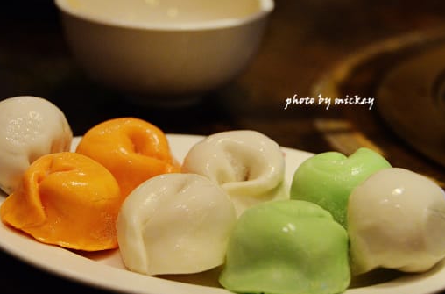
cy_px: 161
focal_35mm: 108
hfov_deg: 19.1
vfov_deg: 12.6
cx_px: 209
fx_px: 1325
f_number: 5
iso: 2500
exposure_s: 1/20
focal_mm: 65
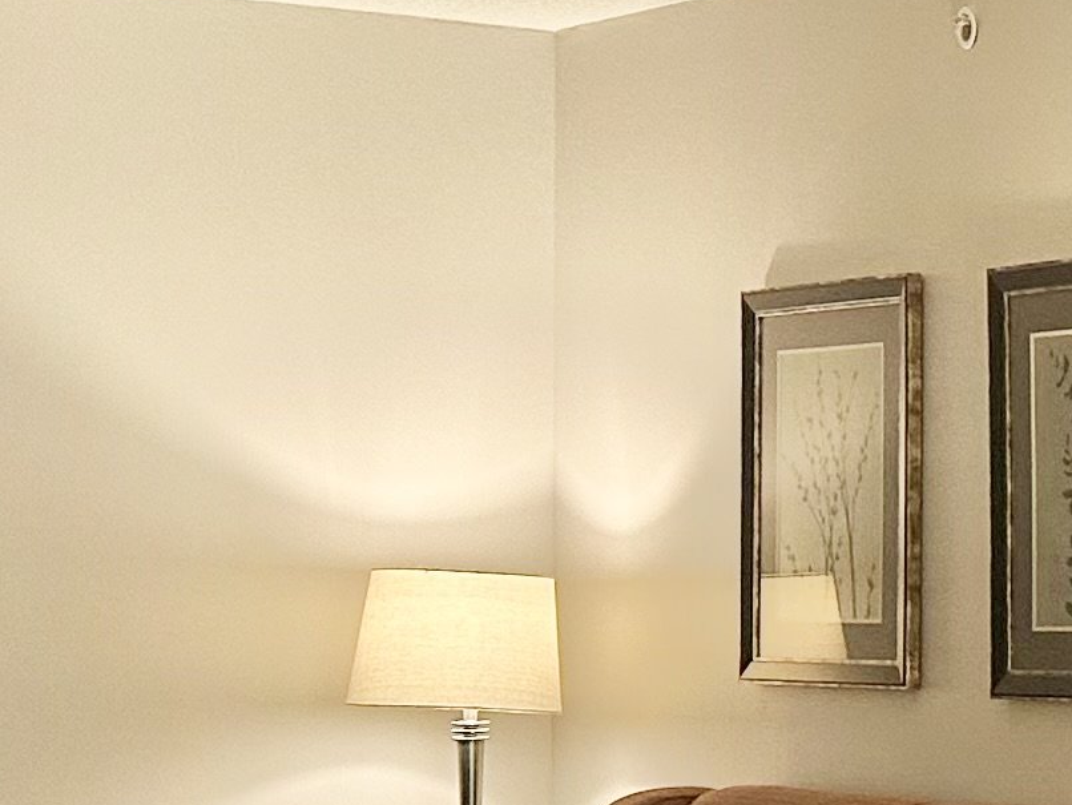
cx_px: 2032
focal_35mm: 120
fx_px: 3717
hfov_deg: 14.2
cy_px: 611
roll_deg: -0.8
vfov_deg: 12.3
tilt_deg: +0.0
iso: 160
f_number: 1.78
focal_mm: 6.86
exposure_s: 1/120
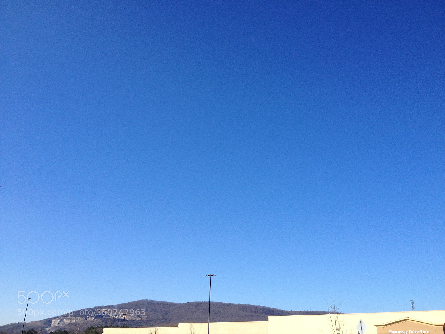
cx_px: 222
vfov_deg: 40.7
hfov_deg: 52.6
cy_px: 167
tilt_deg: +26.1
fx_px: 450
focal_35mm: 35
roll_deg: -3.1
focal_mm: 4.28
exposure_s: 1/1672
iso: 50
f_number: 2.4
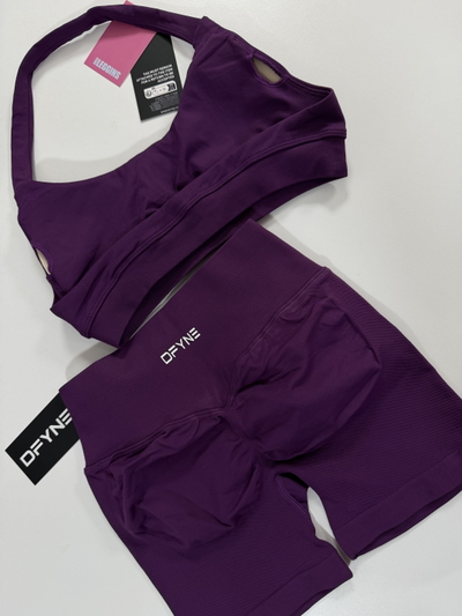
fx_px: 427
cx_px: 231
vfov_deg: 71.6
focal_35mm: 24
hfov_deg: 56.8
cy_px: 308
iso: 125
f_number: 1.78
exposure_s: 1/50
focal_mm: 6.76
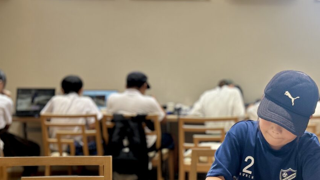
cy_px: 107
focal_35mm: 43
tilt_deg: -5.9
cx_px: 241
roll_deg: -0.2
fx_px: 365
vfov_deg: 27.6
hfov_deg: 45.7
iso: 80
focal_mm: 5.7
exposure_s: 1/120
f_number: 1.5
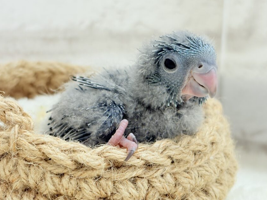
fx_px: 571
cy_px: 121
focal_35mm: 74
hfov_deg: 26.3
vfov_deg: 19.9
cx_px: 126
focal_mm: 5.96
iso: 100
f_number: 1.6
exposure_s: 1/100
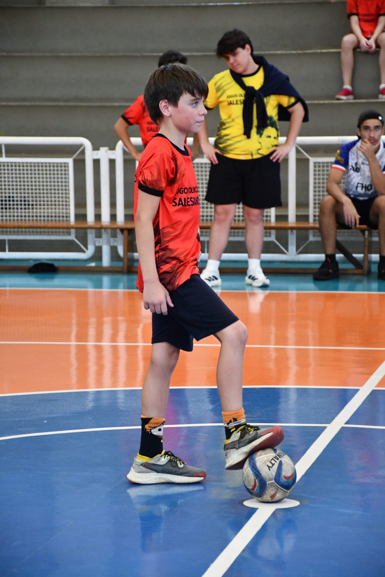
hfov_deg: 9.7
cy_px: 288
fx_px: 2278
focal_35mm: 142
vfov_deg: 14.4
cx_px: 192
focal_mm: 95
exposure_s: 1/125
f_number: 5.3
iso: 2500
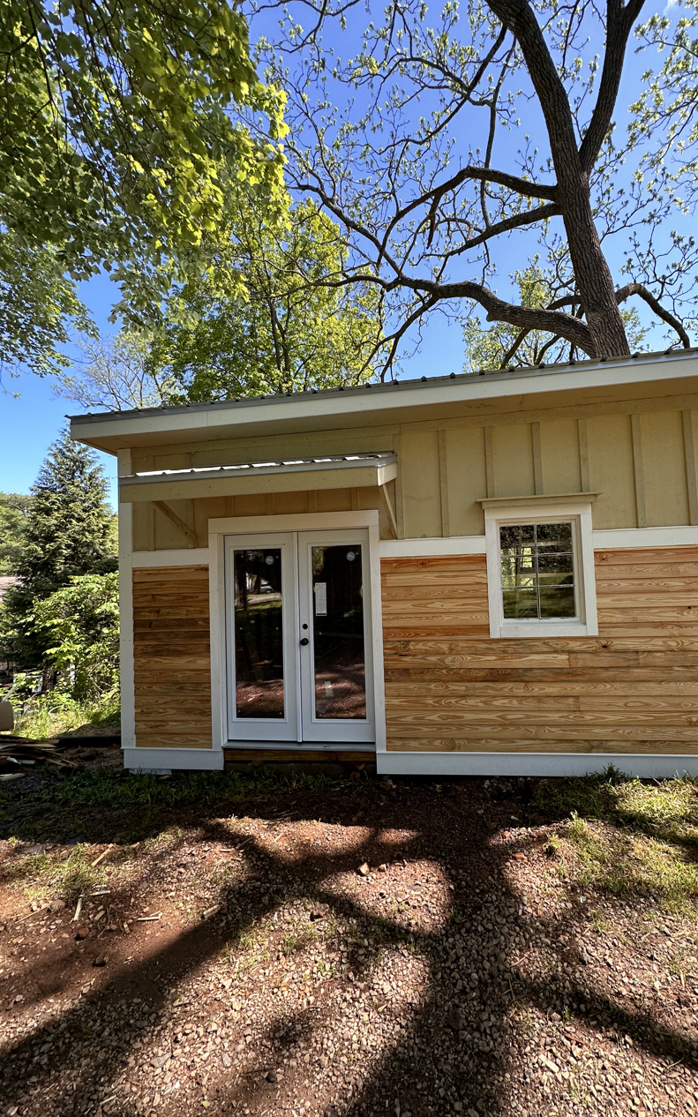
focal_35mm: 15
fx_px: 457
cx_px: 404
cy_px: 554
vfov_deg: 101.5
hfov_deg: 74.3
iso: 40
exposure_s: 1/239
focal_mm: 2.22
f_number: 2.2
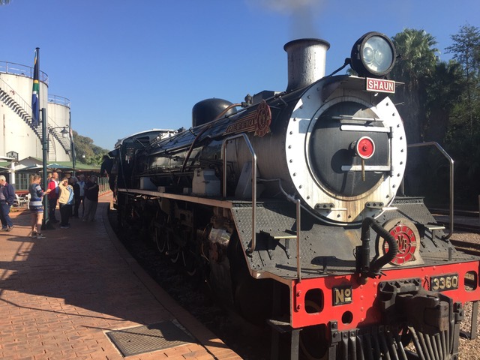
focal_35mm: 29
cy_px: 180
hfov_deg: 61.7
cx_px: 240
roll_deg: +0.9
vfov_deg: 48.2
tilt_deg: -2.5
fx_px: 402
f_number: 2.2
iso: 32
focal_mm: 4.15
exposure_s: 1/1130
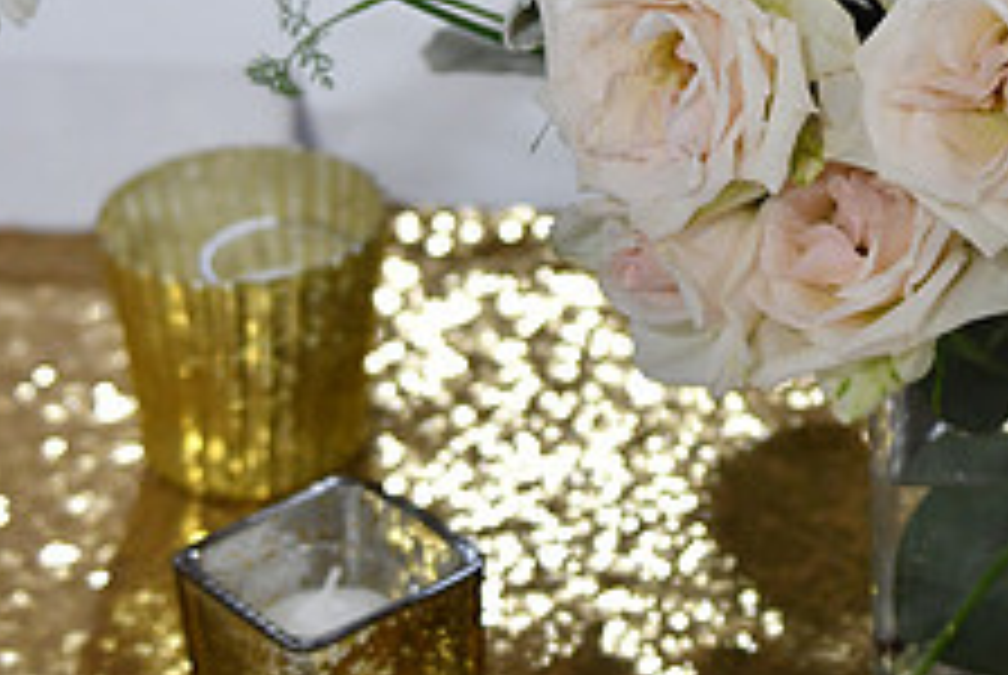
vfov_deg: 11.3
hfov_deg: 16.6
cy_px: 25
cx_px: 1053
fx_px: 3373
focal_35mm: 120
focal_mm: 31
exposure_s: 1/400
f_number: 2.8
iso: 1000
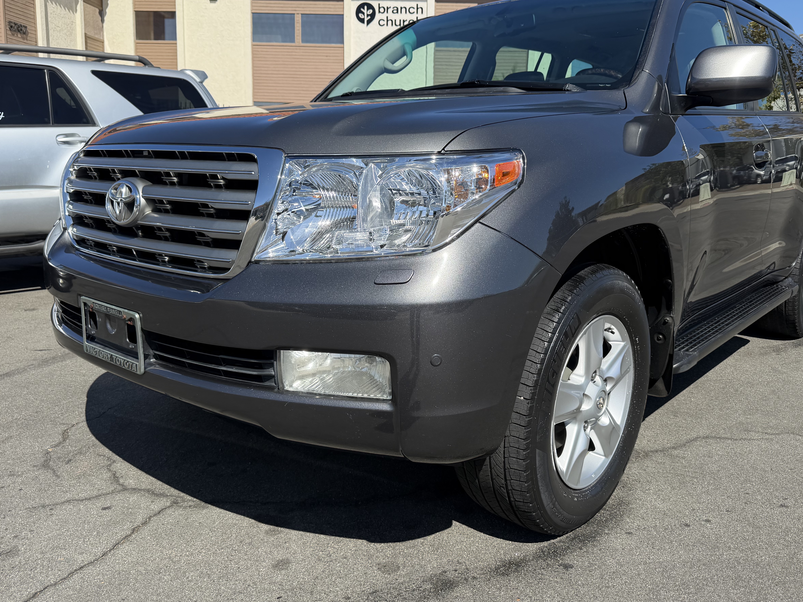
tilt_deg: -9.4
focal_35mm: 29
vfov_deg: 48.1
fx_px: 673
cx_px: 421
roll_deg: -0.9
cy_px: 270
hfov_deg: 61.6
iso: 80
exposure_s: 1/3584
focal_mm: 6.76
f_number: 1.78
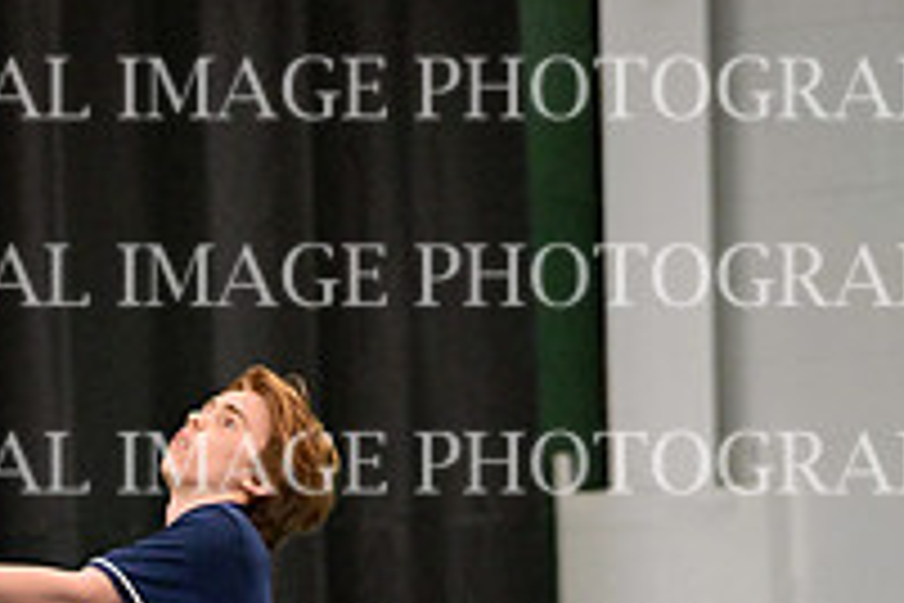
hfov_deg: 5.1
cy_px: 932
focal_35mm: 402
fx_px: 10094
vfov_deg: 3.4
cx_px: 391
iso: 5000
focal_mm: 180
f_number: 3.2
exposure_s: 1/1250
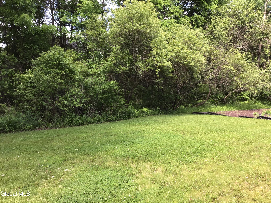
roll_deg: -3.1
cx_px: 136
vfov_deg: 45.4
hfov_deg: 58.4
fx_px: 243
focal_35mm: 31
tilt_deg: -8.6
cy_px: 102
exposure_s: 1/120
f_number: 2.4
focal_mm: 3.3
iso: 25
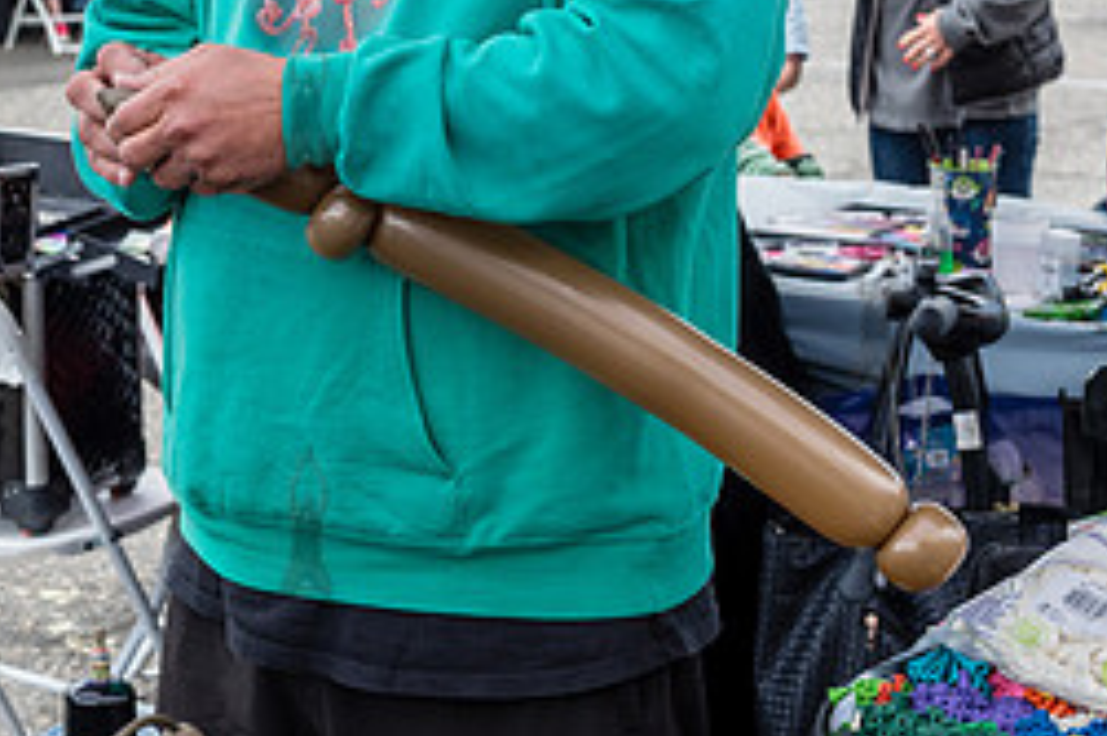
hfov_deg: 20.5
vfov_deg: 13.7
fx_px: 3042
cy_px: 97
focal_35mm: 99
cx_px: 355
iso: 400
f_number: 5
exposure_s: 1/500
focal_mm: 40
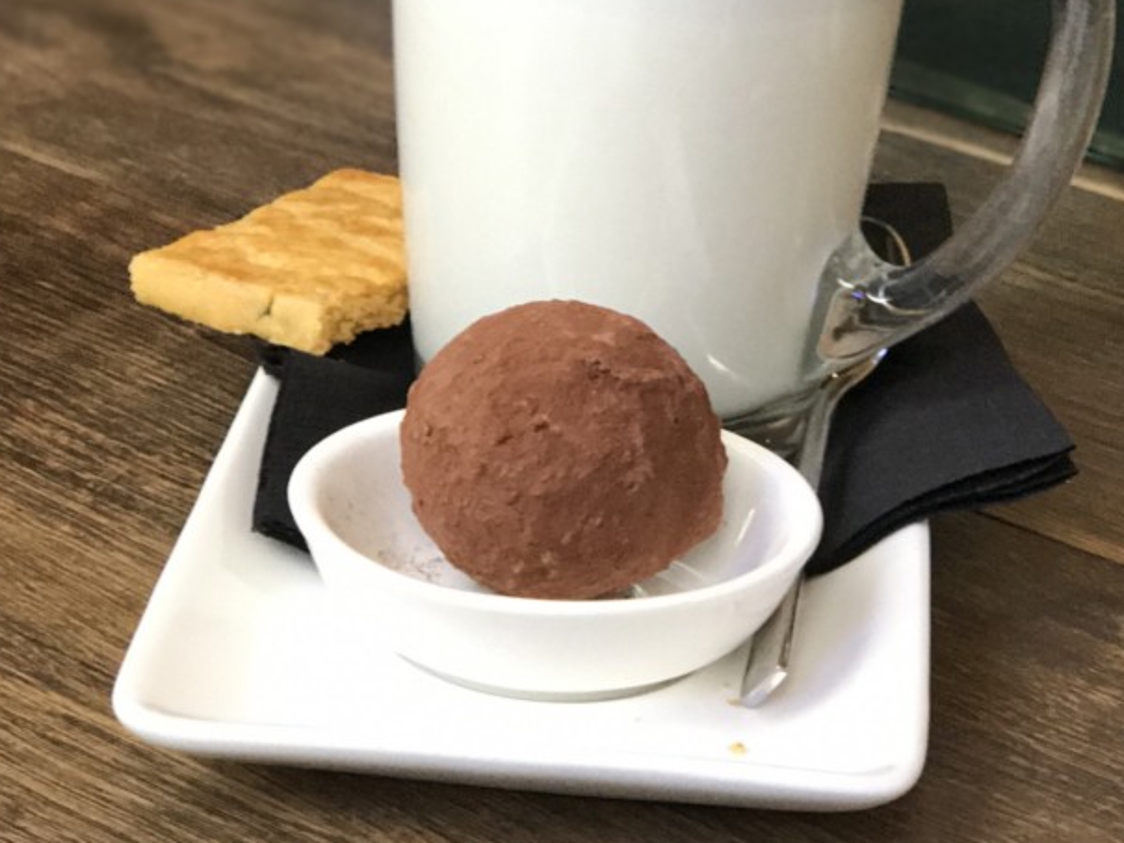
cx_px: 643
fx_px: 3670
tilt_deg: -22.8
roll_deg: -0.2
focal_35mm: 113
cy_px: 189
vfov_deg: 13.1
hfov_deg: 17.4
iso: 250
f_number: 2.8
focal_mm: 6.6
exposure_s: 1/50
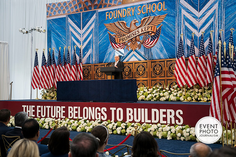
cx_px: 118
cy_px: 78
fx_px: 315
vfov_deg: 28.1
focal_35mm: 48
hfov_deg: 41.1
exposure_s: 1/160
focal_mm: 48
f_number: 4
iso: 400
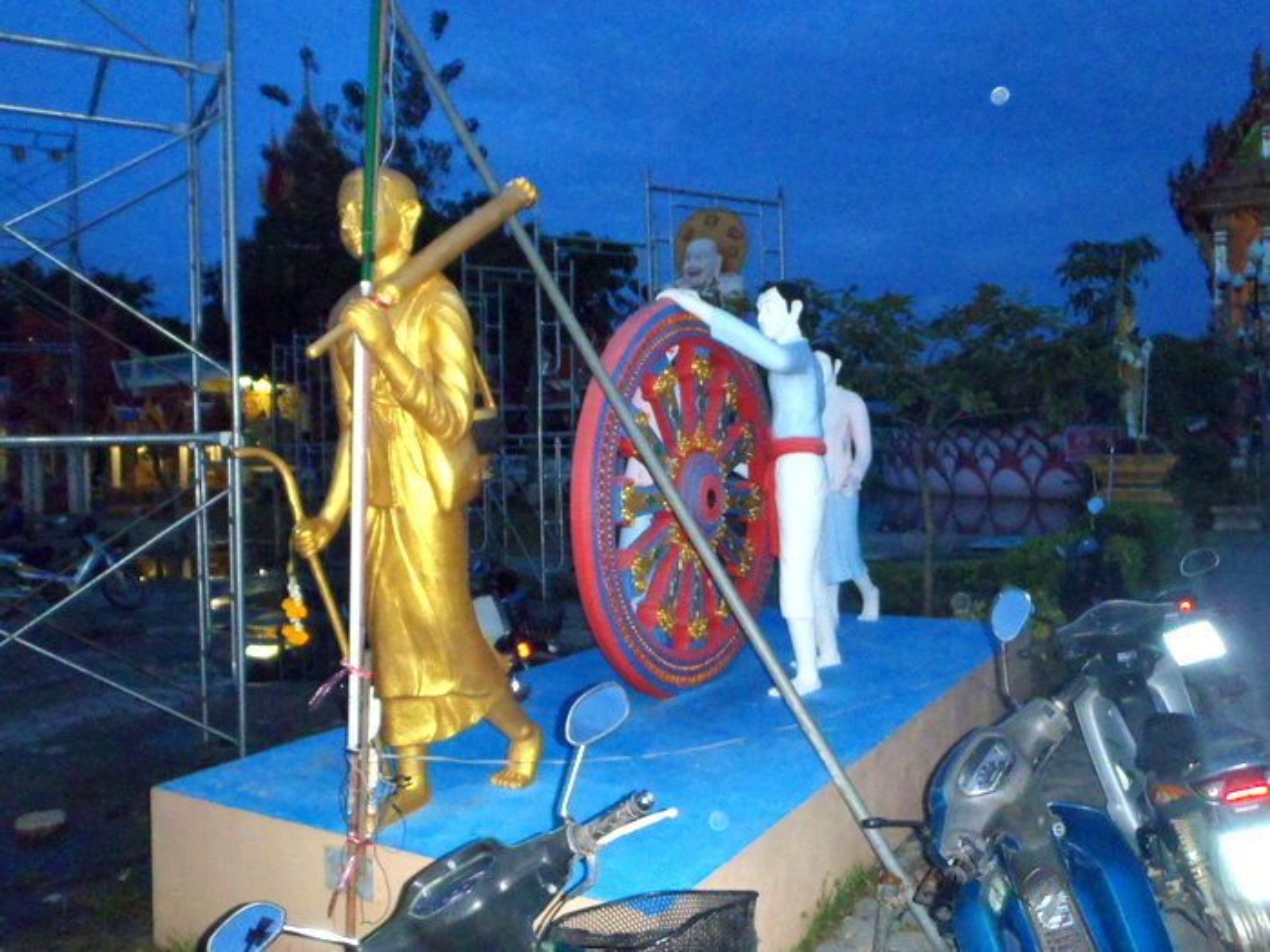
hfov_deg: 63.4
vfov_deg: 49.7
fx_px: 1027
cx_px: 635
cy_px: 476
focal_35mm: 28
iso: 640
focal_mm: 5
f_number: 3.5
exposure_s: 1/30
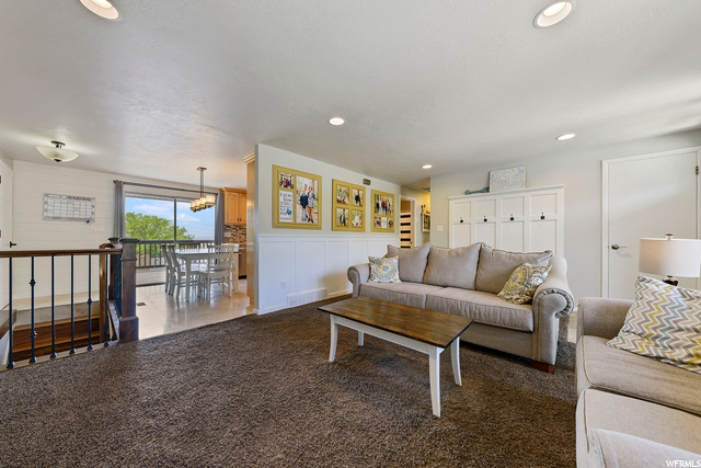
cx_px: 350
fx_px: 234
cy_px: 234
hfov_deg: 112.6
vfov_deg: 90.0
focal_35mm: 12
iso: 100
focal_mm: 12
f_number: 8
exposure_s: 1/6
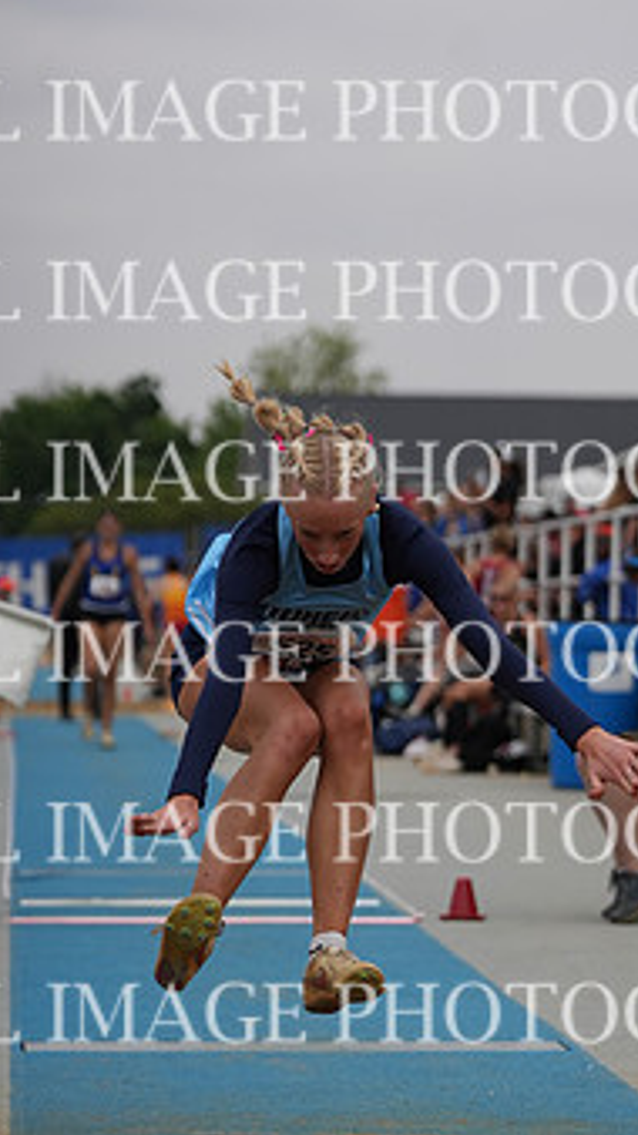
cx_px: 311
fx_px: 6168
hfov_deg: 5.9
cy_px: 742
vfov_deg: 10.5
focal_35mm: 205
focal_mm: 114
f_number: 4
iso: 400
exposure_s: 1/8000
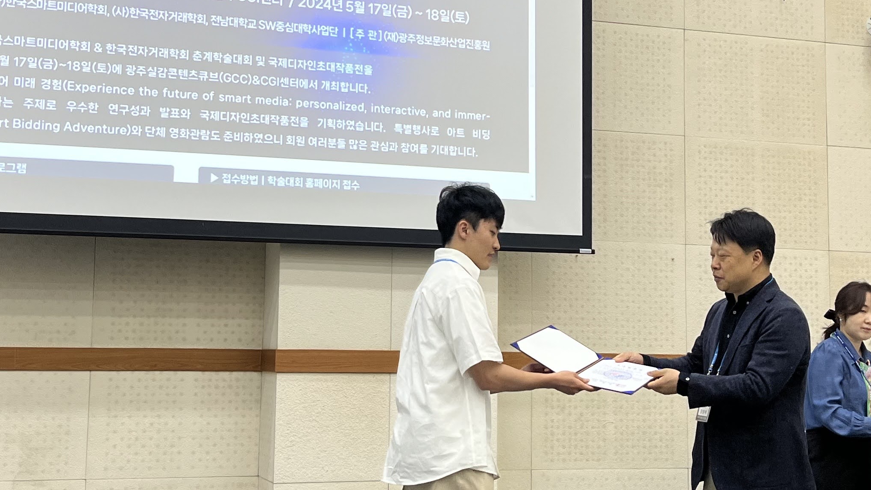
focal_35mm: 56
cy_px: 234
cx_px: 431
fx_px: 1293
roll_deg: -1.3
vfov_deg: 21.4
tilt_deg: +6.9
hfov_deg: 37.2
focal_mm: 5.1
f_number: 1.6
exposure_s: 1/120
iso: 80
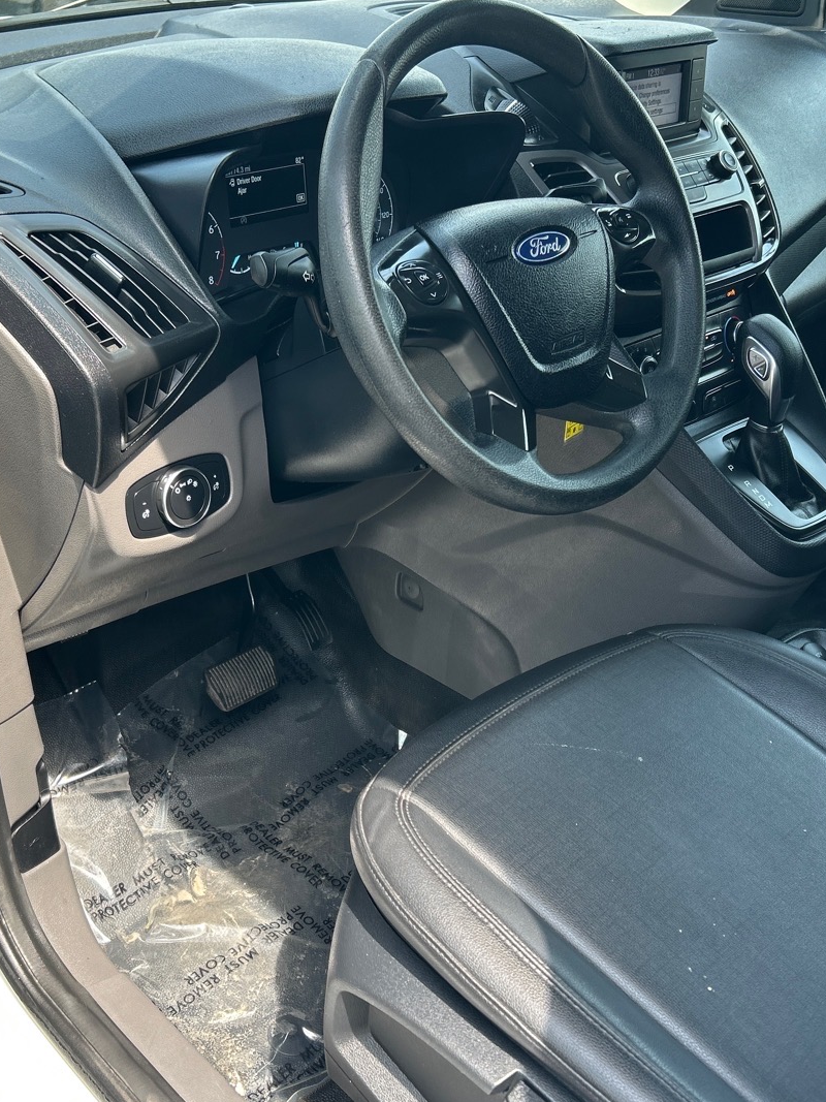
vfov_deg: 47.8
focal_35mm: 39
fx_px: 1241
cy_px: 586
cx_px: 309
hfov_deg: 36.6
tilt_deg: -32.2
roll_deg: +0.0
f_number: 1.5
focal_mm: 5.7
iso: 50
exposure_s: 1/383
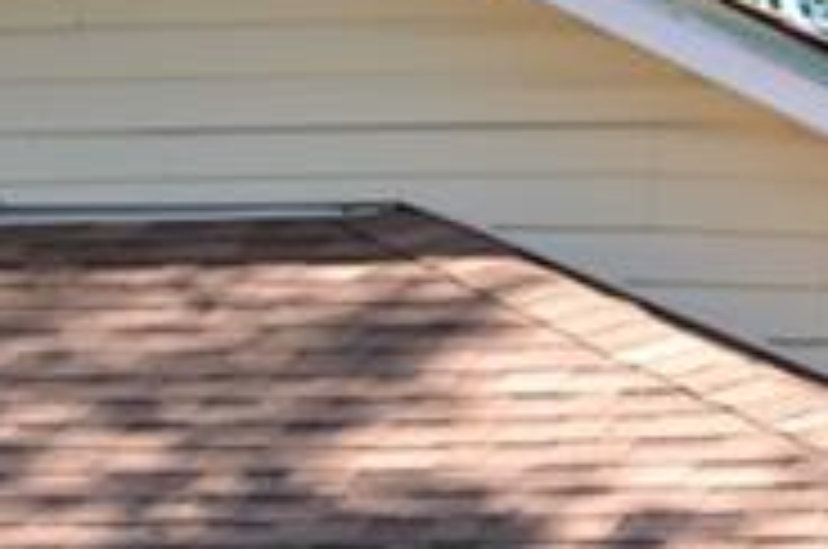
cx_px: -18
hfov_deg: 6.8
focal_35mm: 301
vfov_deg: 4.5
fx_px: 6911
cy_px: 963
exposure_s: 1/160
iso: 100
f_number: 6.3
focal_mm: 36
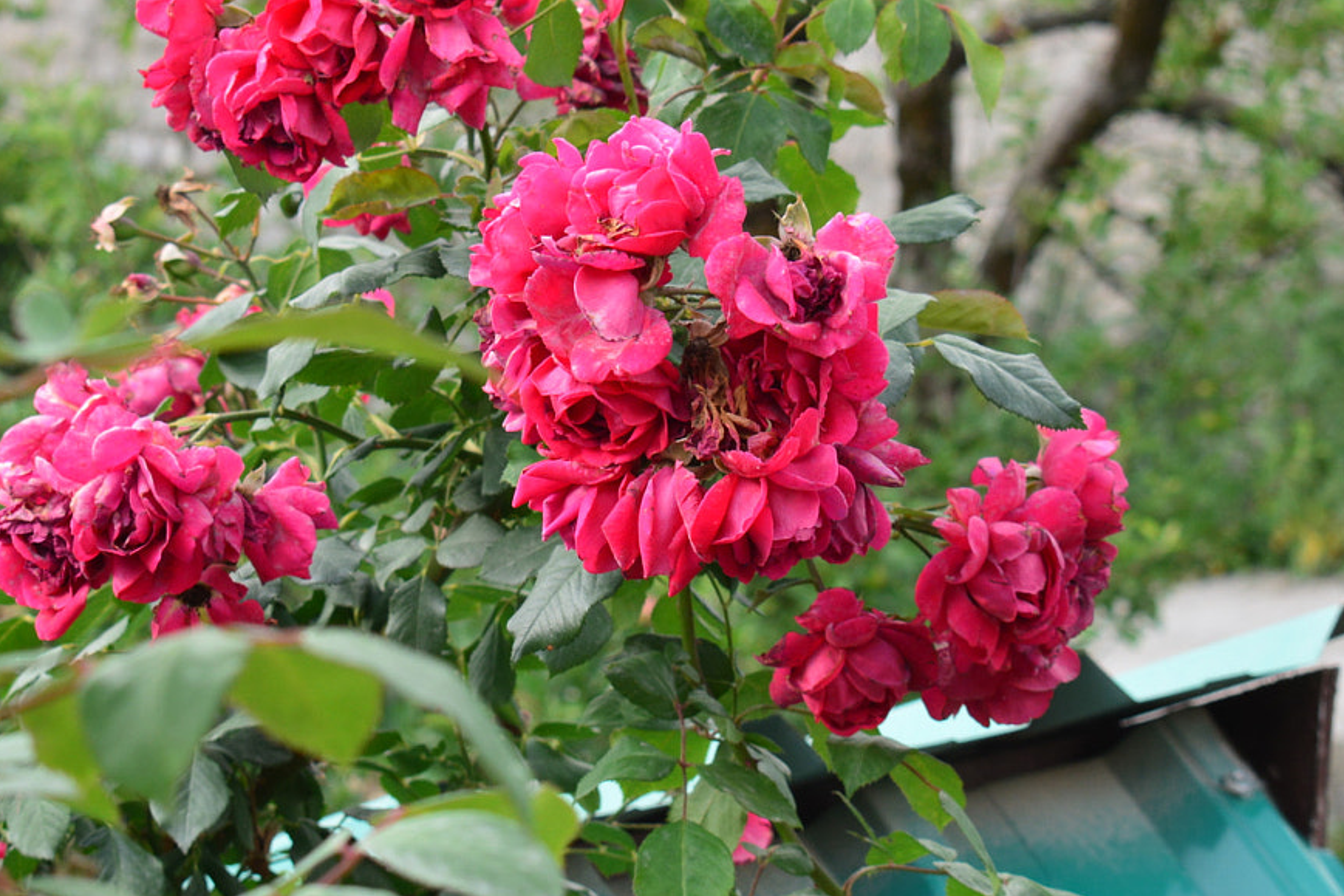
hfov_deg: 13.5
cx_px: 634
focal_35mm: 152
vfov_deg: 9.0
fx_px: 5670
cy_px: 328
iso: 320
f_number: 8
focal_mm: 55
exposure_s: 1/80
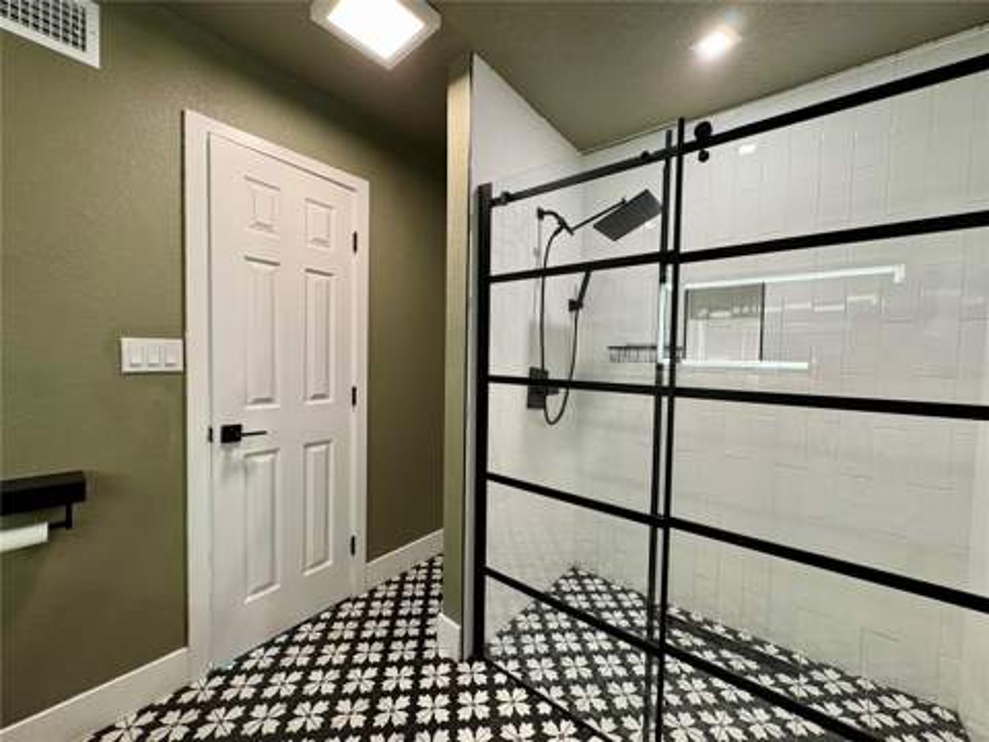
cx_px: 494
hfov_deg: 102.1
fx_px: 400
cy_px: 371
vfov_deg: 85.7
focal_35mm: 14
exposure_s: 1/60
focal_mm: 2.22
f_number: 2.2
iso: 160
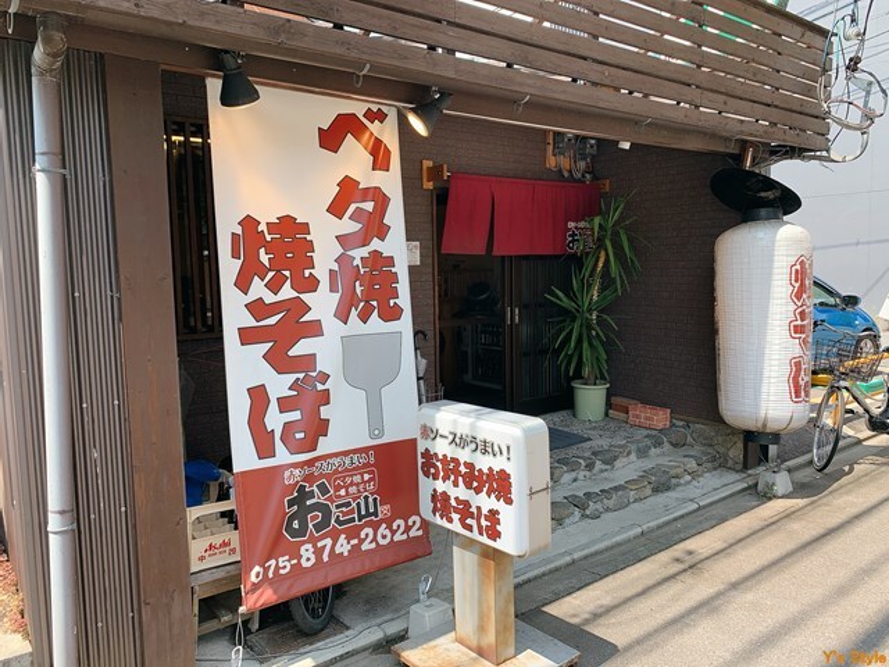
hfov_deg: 67.3
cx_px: 444
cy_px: 334
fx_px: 668
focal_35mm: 26
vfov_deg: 53.1
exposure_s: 1/459
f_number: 1.8
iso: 25
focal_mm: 4.25
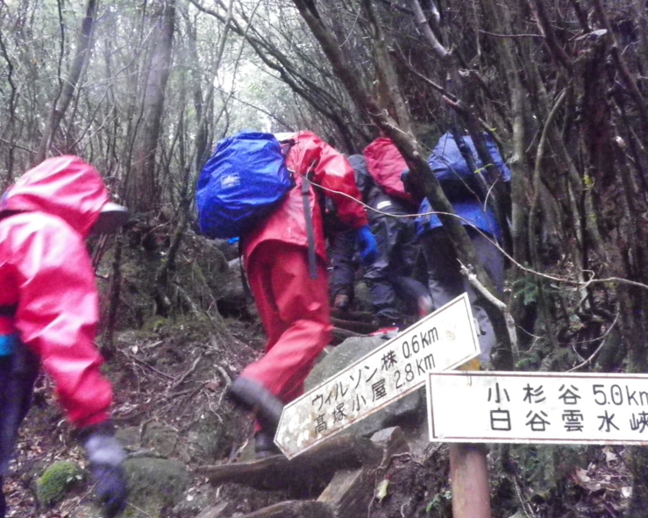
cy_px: 256
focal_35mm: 37
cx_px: 317
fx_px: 710
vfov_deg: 40.1
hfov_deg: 49.1
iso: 800
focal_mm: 6.2
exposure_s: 1/13
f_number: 3.8
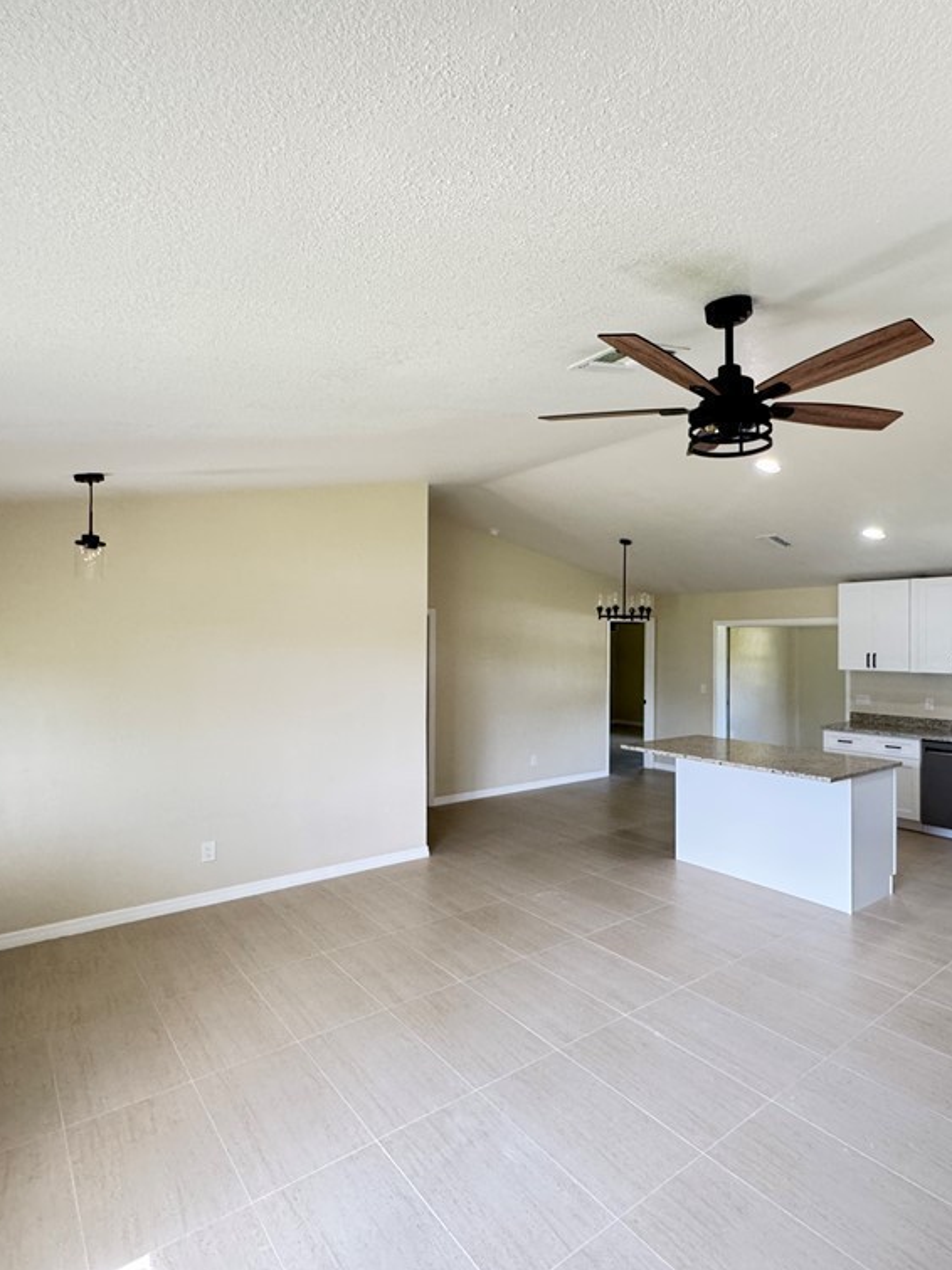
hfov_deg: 67.4
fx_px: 697
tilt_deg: -0.2
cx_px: 607
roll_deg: -0.7
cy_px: 638
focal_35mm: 19
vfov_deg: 84.7
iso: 320
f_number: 2.2
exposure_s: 1/93
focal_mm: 2.22
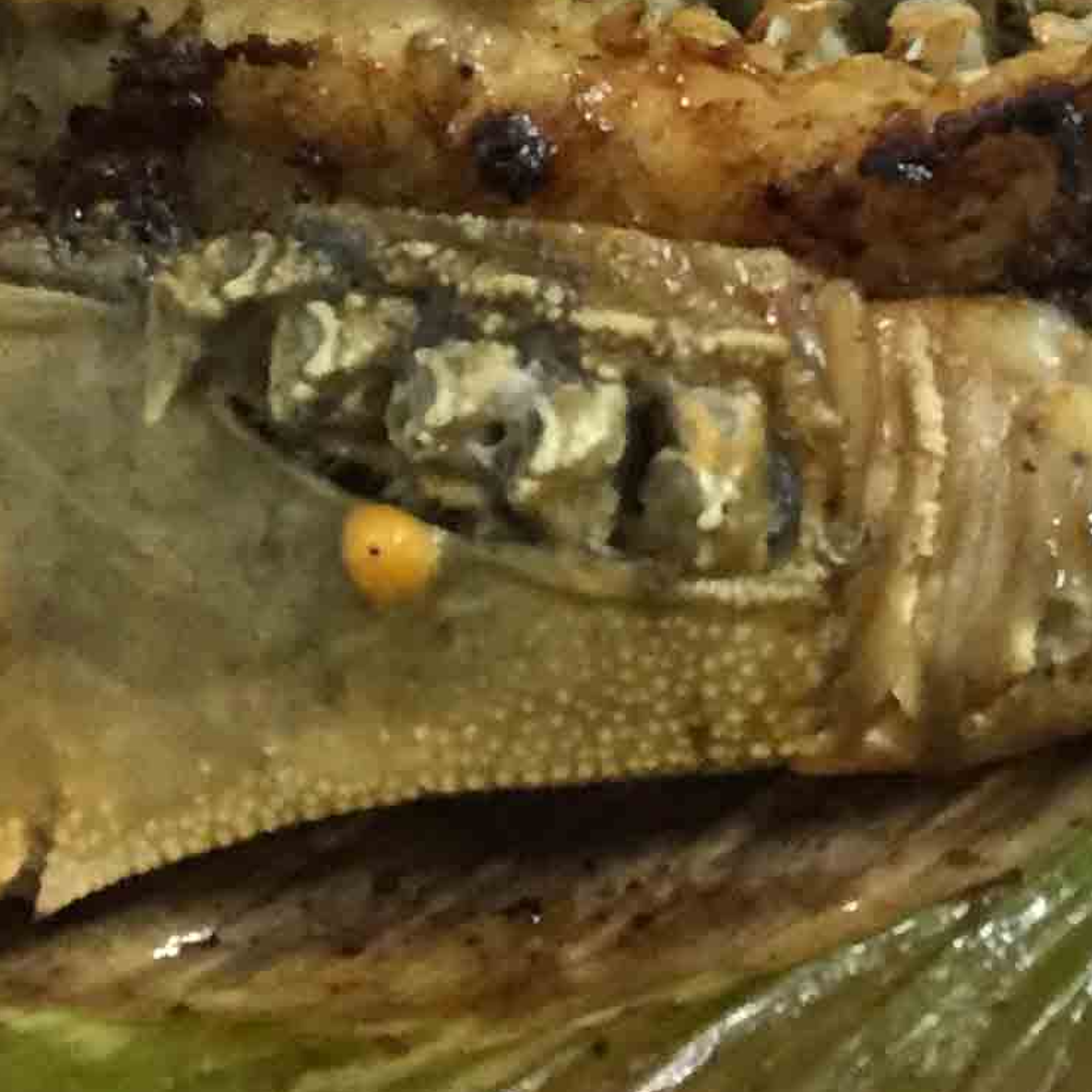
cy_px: -670
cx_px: 744
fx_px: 4033
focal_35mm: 113
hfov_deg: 15.4
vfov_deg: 14.2
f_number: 2.2
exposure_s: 1/33
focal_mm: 4.15
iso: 250
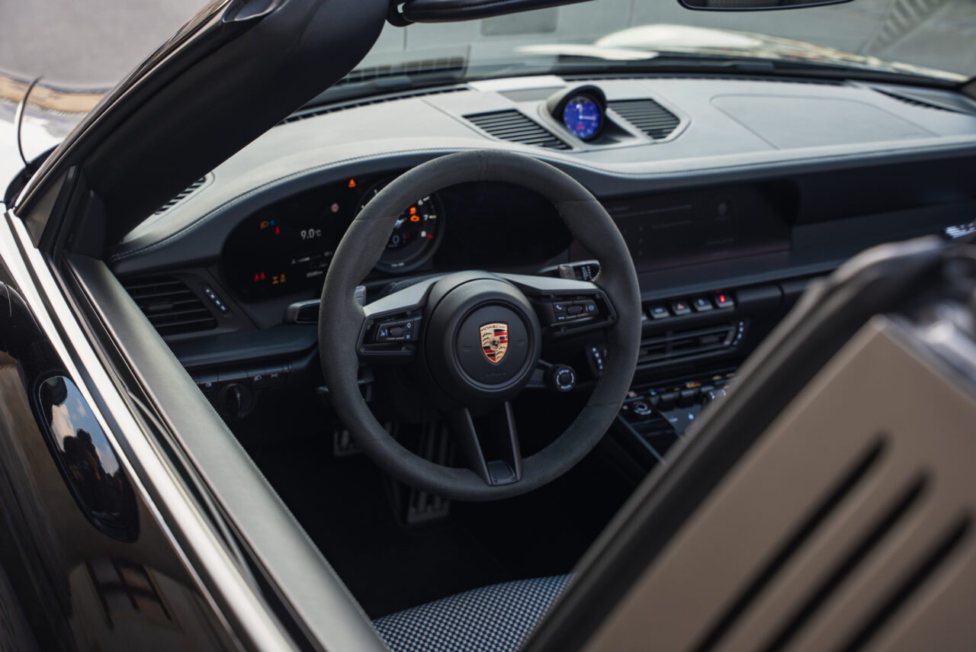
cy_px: 326
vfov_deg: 27.5
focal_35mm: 49
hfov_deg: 40.2
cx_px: 488
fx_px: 1332
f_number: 5.6
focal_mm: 49.1
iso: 400
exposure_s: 1/500
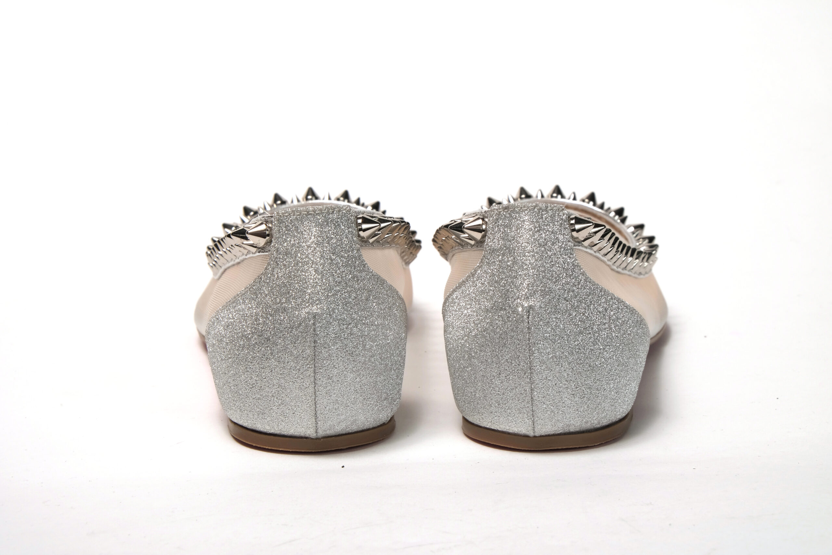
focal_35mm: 83
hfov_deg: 24.5
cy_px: 278
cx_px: 416
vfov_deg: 16.5
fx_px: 1918
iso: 200
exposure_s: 1/125
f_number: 16
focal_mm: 55
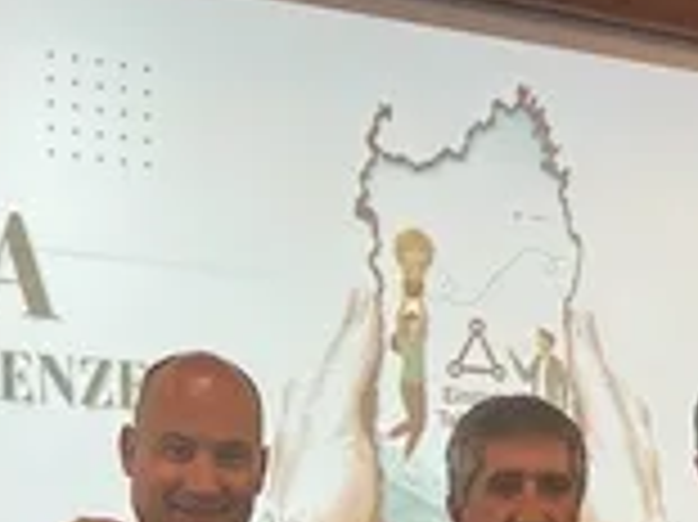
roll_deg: +0.2
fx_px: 1471
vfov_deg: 18.5
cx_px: 504
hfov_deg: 26.4
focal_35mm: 73
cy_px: 706
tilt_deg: -0.2
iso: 250
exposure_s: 1/50
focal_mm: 6.76
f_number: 1.78
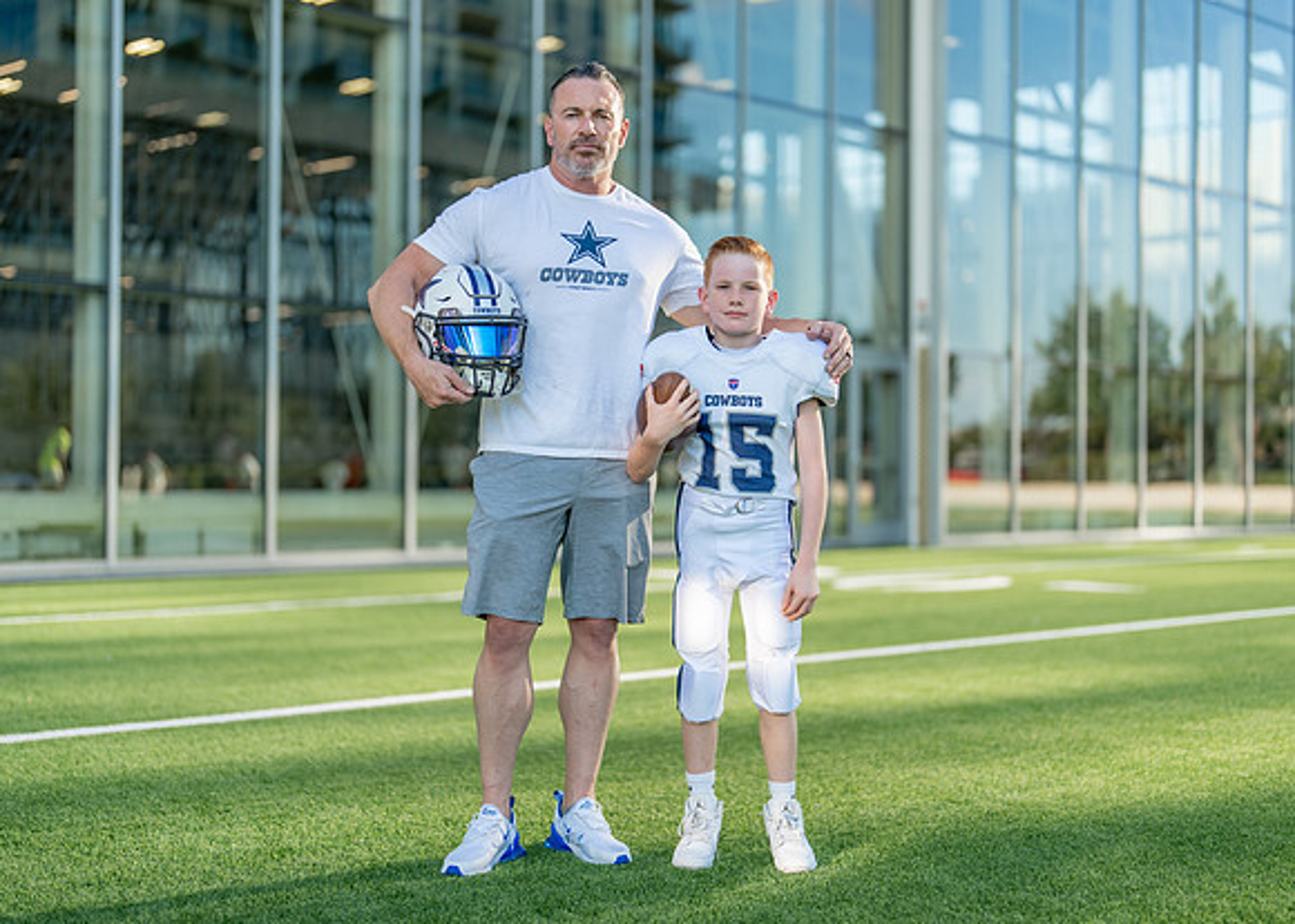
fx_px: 1943
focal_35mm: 53
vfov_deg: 26.8
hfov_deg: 36.9
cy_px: 462
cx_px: 648
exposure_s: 1/2500
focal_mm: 50
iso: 100
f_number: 1.2
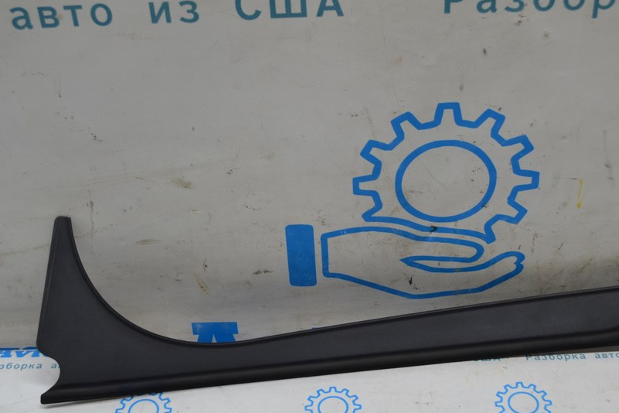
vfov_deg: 24.3
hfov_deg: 35.8
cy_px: 206
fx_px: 957
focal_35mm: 56
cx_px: 329
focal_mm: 29
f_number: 5
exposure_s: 1/100
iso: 400
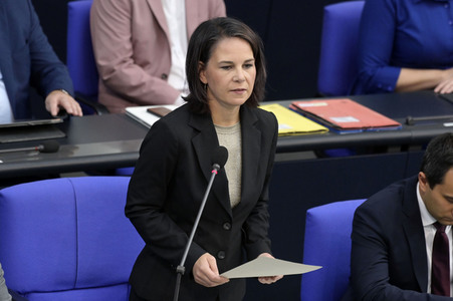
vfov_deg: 4.0
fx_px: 4275
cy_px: 150
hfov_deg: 6.1
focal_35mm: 340
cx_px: 226
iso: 8000
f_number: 5.6
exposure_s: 1/400
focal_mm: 340
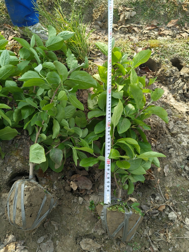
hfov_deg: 53.1
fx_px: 189
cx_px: 94
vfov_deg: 67.3
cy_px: 126
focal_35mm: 26
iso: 80
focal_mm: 4.84
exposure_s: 1/989
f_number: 1.8
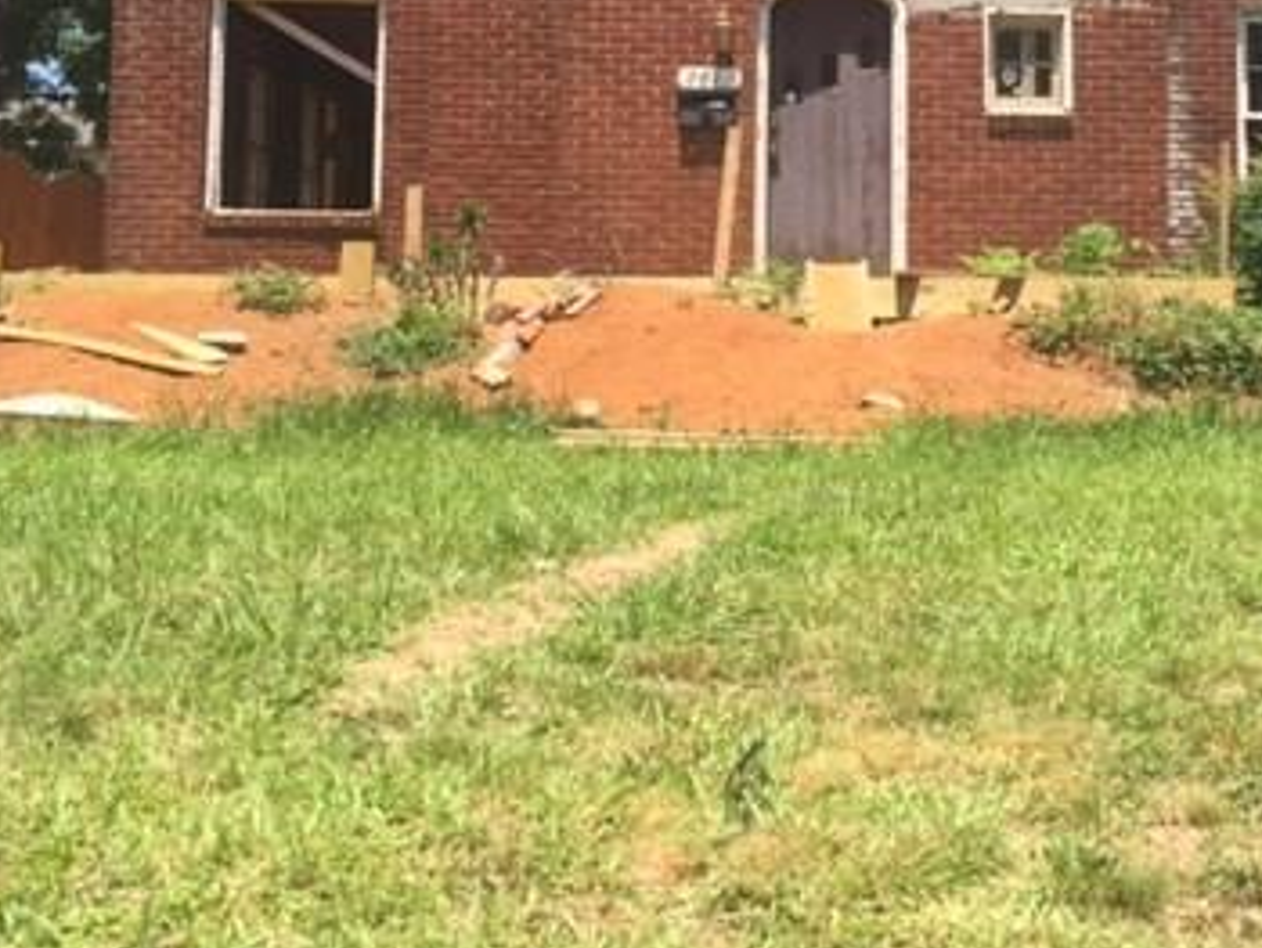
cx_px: 891
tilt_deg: +6.8
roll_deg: -0.6
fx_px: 1934
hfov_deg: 35.6
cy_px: 198
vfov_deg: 27.1
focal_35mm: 53
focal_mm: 4.15
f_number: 2.2
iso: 32
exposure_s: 1/1236
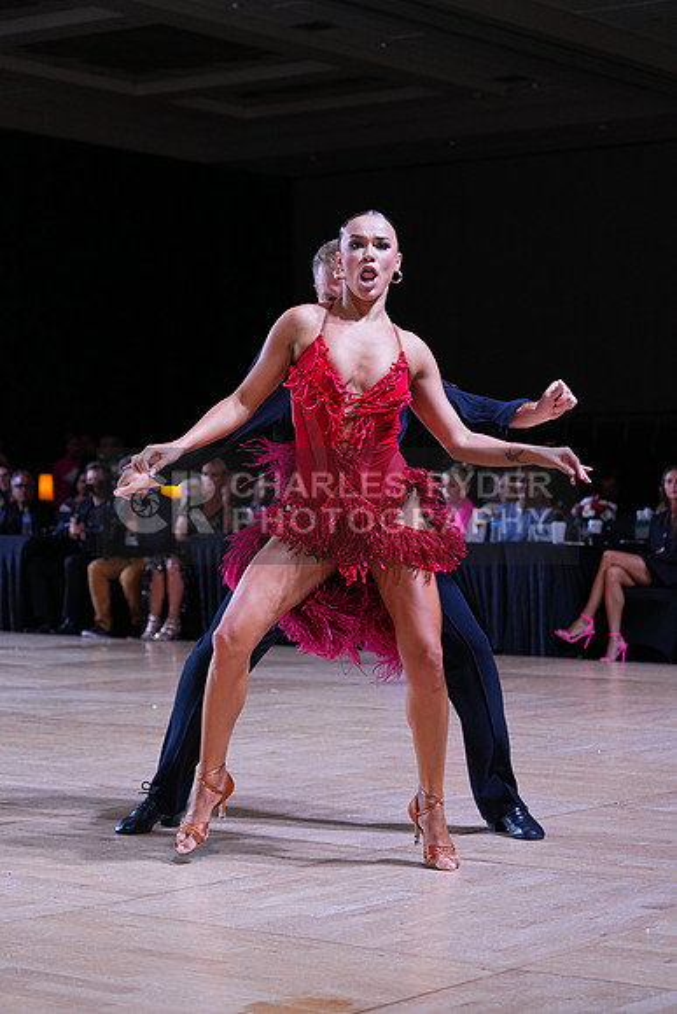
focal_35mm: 80
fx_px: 2255
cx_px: 338
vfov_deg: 25.4
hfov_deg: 17.1
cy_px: 507
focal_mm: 80
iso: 1600
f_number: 4
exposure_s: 1/500
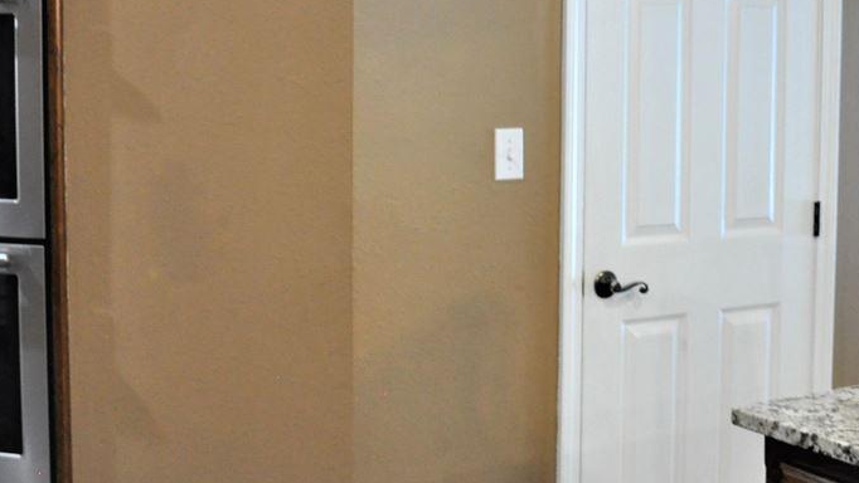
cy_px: 214
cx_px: 435
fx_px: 1207
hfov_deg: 39.2
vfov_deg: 22.6
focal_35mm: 53
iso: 1000
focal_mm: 18
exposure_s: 1/30
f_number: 3.5
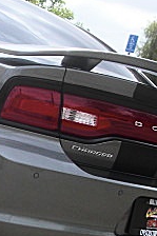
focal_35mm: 107
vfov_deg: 19.0
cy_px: 174
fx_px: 701
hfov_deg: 12.5
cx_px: -28
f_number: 2.8
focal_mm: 6.3
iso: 50
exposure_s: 1/640
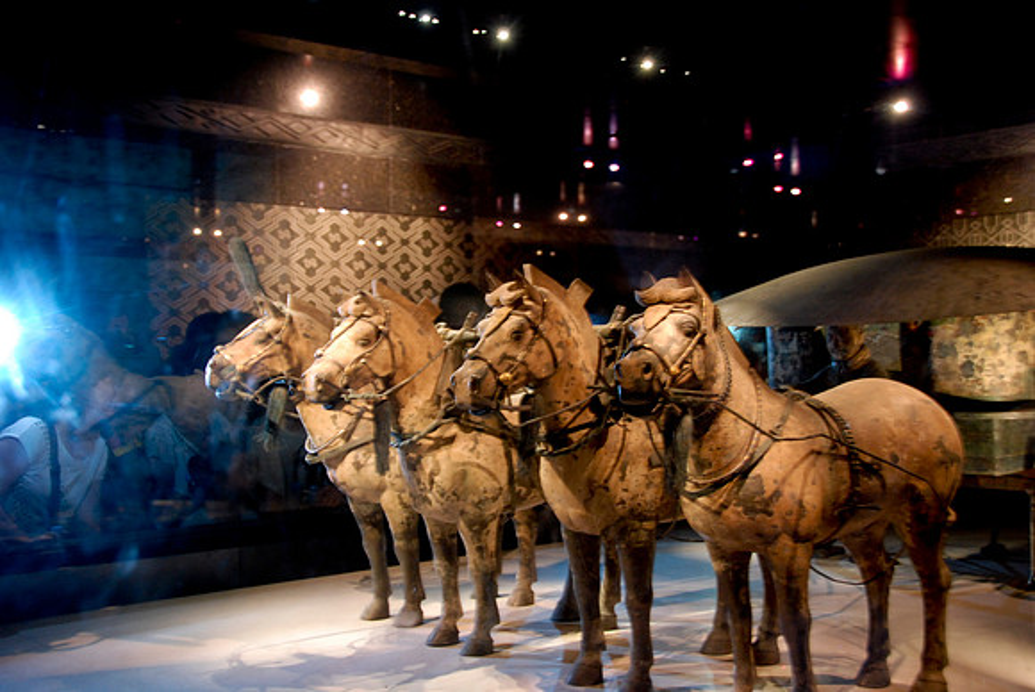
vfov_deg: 32.0
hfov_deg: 46.4
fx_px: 1209
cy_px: 346
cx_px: 518
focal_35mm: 42
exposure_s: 1
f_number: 4
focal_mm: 28
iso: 640
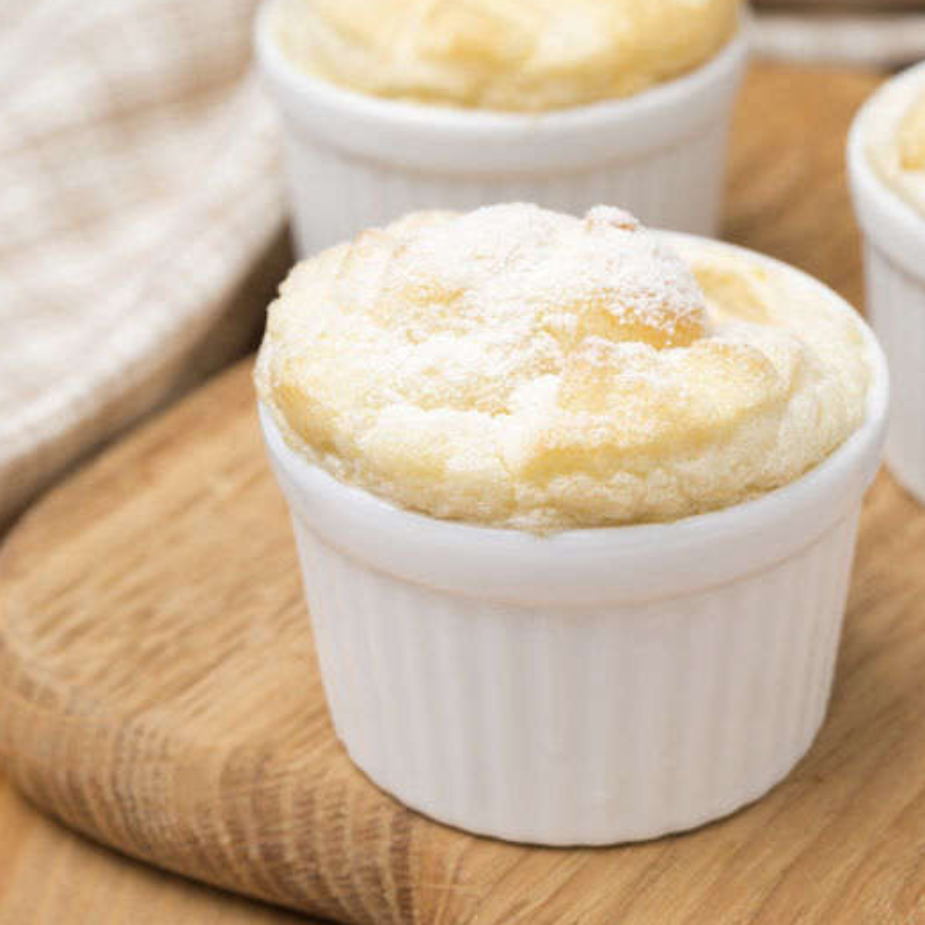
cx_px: 637
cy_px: 394
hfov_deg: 19.6
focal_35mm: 88
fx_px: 2660
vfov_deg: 19.7
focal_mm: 60
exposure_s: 1/125
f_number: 10
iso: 100
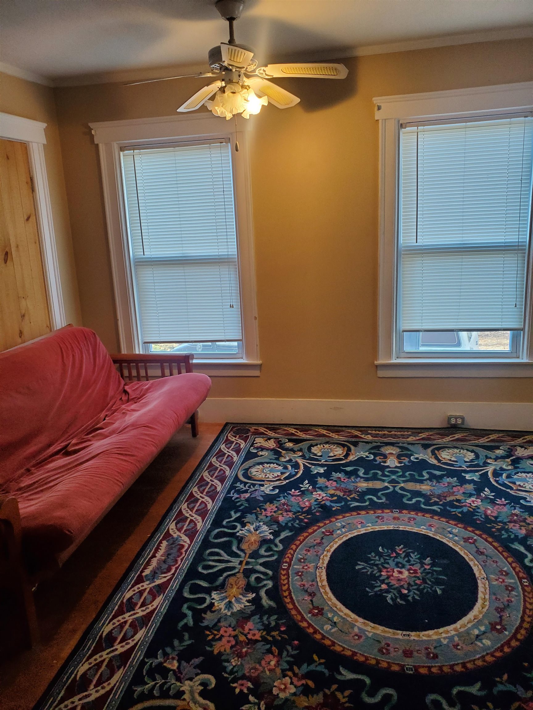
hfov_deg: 53.1
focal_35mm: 26
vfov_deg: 67.3
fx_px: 534
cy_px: 355
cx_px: 266
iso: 250
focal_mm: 4.3
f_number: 2.4
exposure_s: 1/59
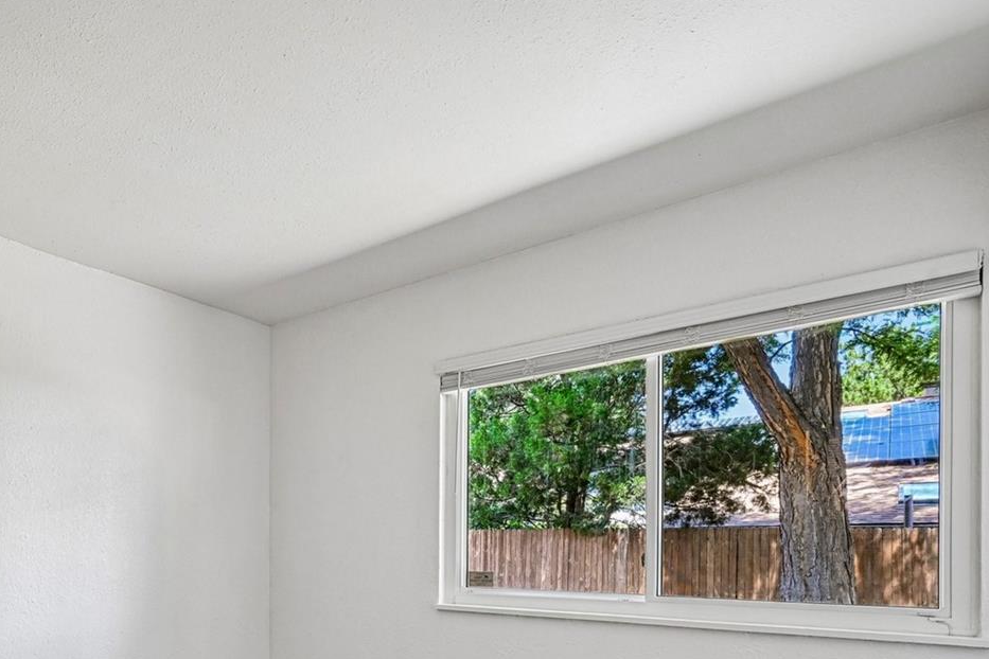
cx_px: 227
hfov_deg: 68.1
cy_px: 540
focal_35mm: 24
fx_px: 659
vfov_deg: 49.6
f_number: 10
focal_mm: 14
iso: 400
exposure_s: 1/10
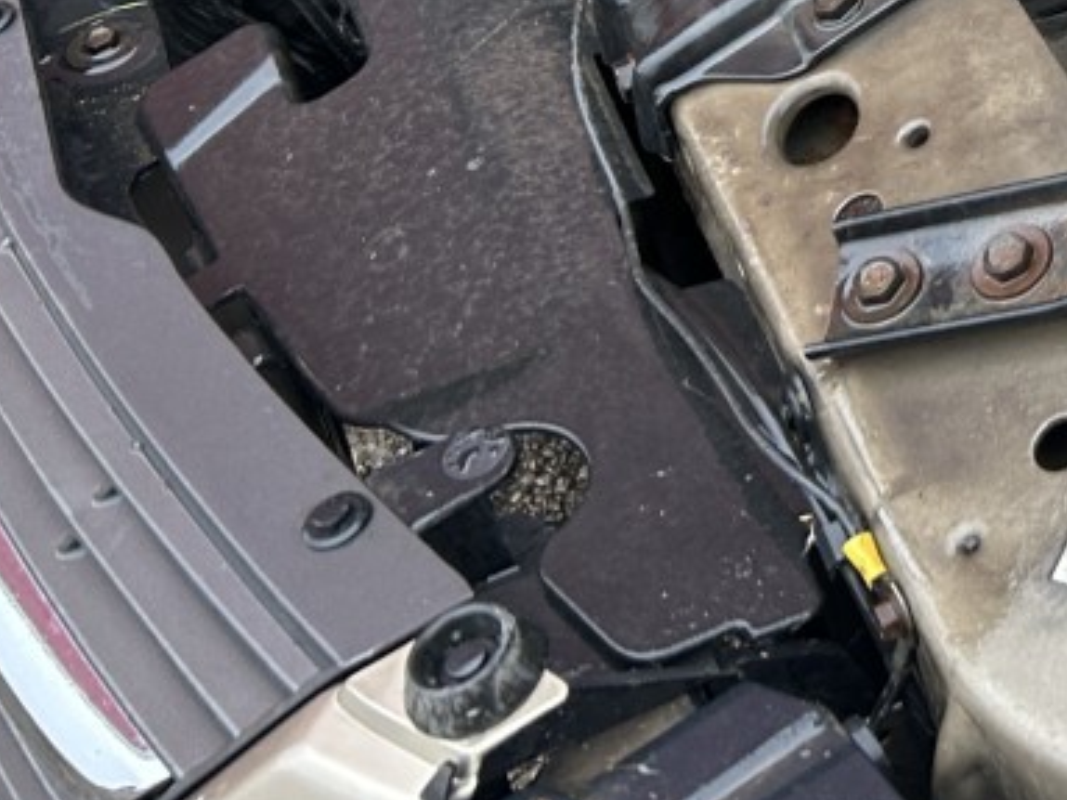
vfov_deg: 15.7
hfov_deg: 19.5
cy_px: -365
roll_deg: +1.4
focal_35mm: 87
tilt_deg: -38.8
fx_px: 2681
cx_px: 1607
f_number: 1.5
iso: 80
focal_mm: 5.7
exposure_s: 1/121
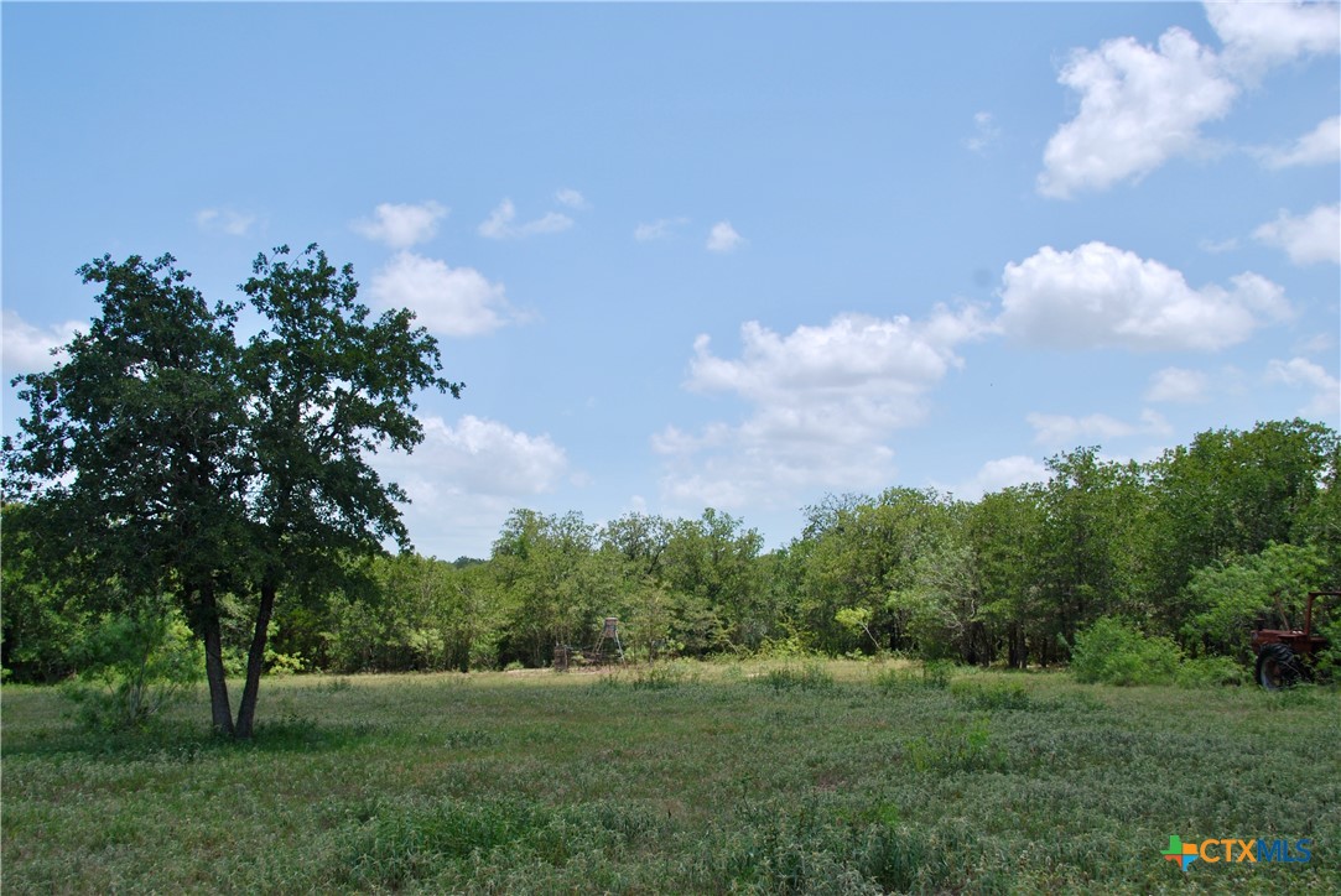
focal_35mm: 44
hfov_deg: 44.9
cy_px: 448
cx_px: 670
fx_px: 1622
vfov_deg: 30.9
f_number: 8
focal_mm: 29
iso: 100
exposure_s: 1/250
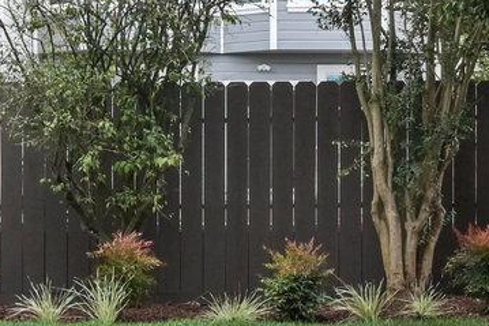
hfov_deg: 21.0
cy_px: 231
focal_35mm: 97
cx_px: 188
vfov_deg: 14.1
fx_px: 1317
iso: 1250
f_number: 9
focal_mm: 19.5
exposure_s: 1/160
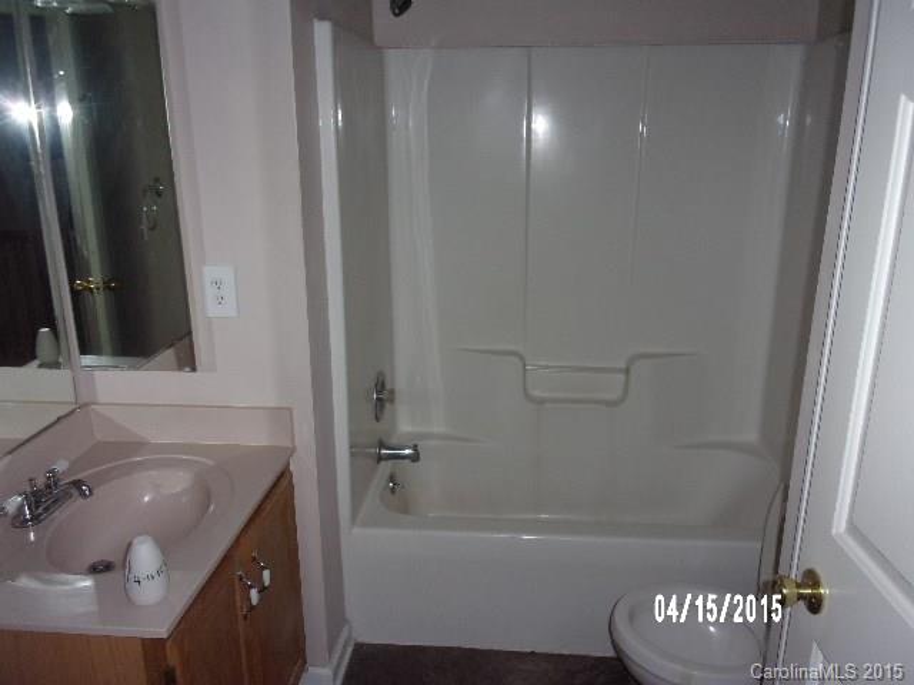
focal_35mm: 28
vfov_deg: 49.7
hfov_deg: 63.4
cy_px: 342
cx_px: 457
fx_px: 739
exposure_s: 1/34
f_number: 3.9
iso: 200
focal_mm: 5.1
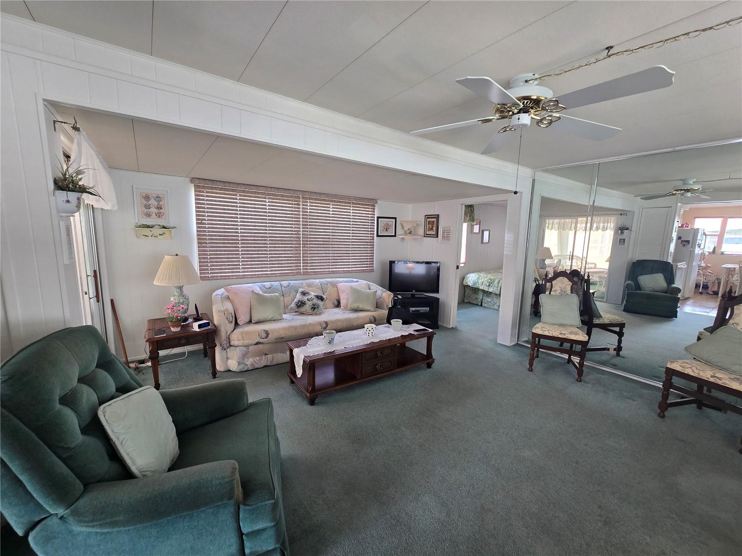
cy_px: 278
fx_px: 279
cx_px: 371
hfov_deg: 106.2
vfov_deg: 89.9
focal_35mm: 13
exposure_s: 1/60
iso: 160
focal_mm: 2.2
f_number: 2.2
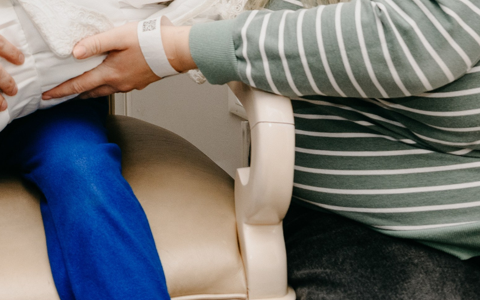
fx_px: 1413
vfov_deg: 11.7
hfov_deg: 18.6
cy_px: -114
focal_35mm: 108
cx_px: -38
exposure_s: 1/160
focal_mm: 35
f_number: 4.5
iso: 320
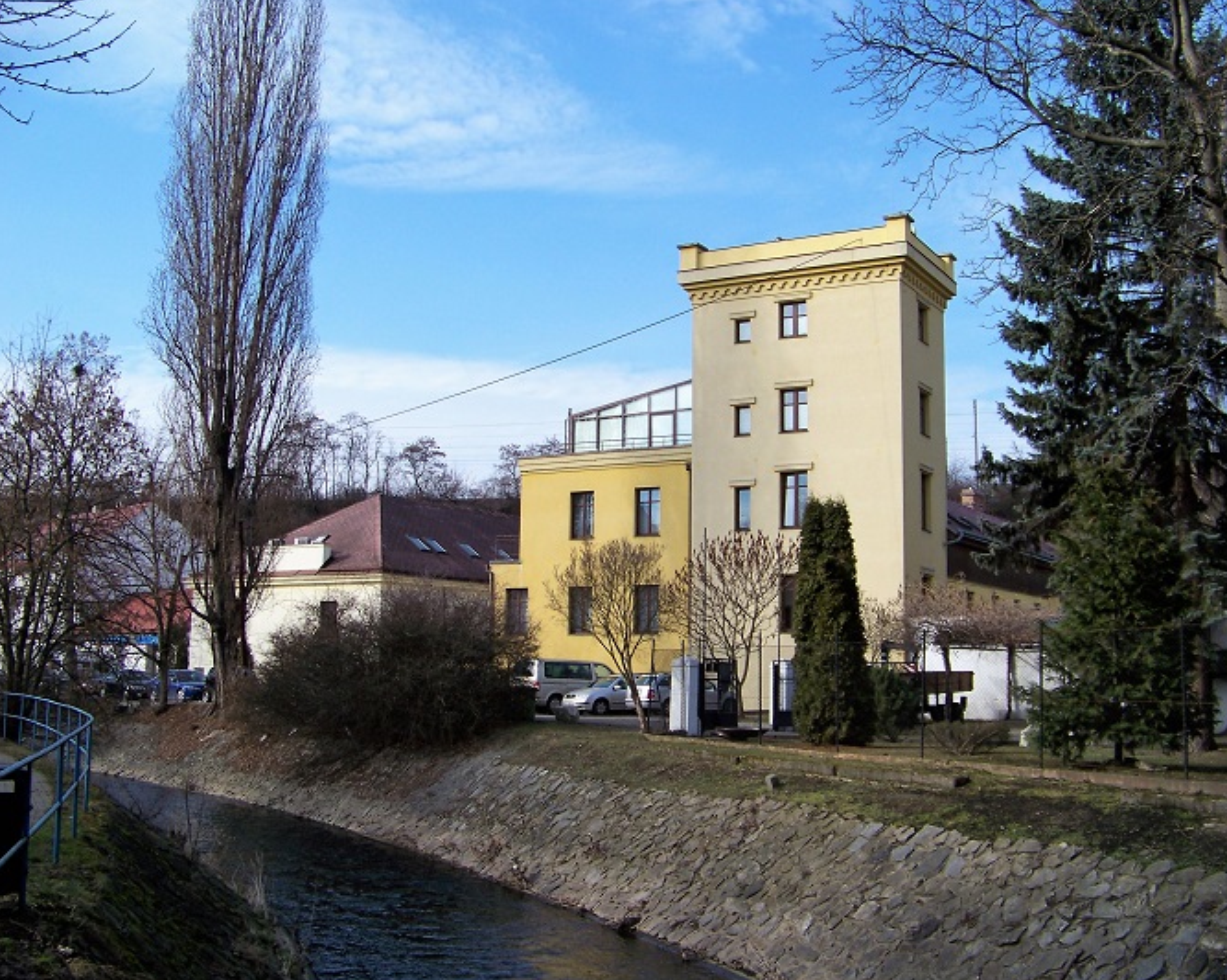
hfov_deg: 47.9
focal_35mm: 38
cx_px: 645
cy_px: 490
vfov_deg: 39.1
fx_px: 1379
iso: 64
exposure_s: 1/1000
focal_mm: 5.85
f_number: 2.8
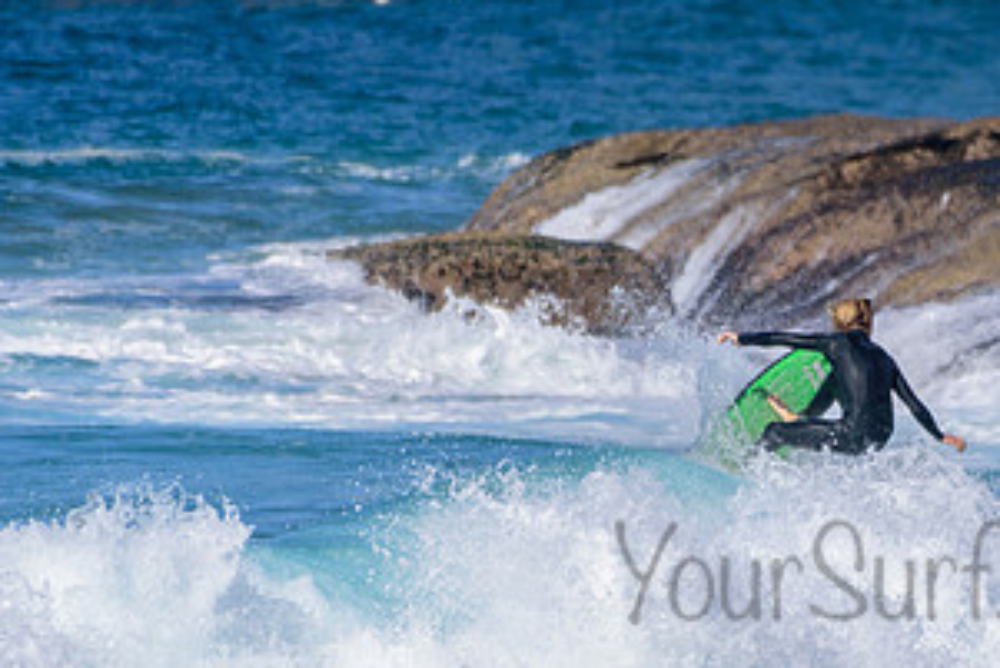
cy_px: 543
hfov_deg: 1.4
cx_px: 957
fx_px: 40128
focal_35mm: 1444
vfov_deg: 1.0
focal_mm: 500
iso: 220
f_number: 5.6
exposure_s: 1/2000
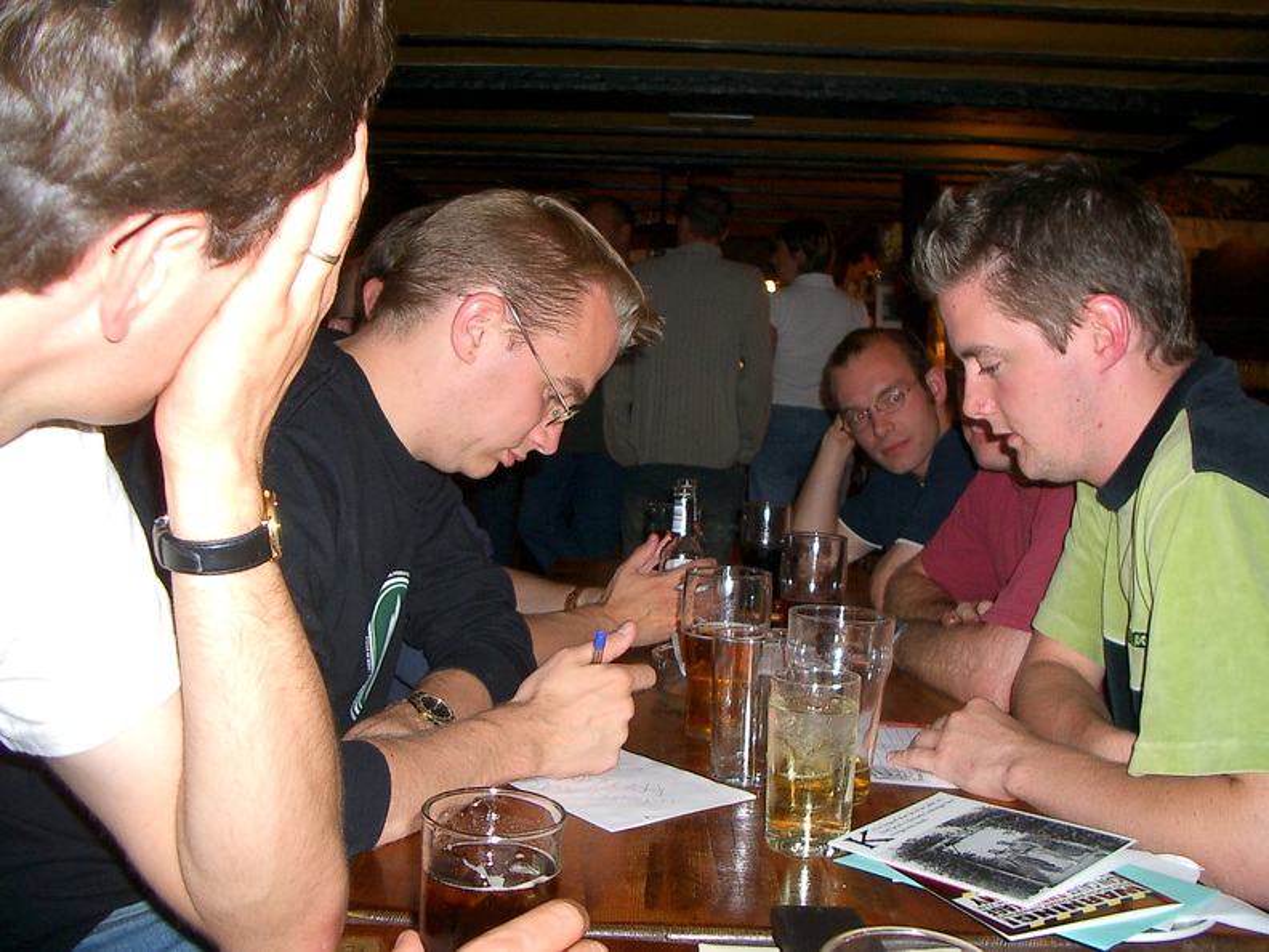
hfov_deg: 52.6
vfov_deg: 40.7
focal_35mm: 35
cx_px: 634
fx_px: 1283
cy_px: 476
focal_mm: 5.8
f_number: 2.6
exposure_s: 1/40
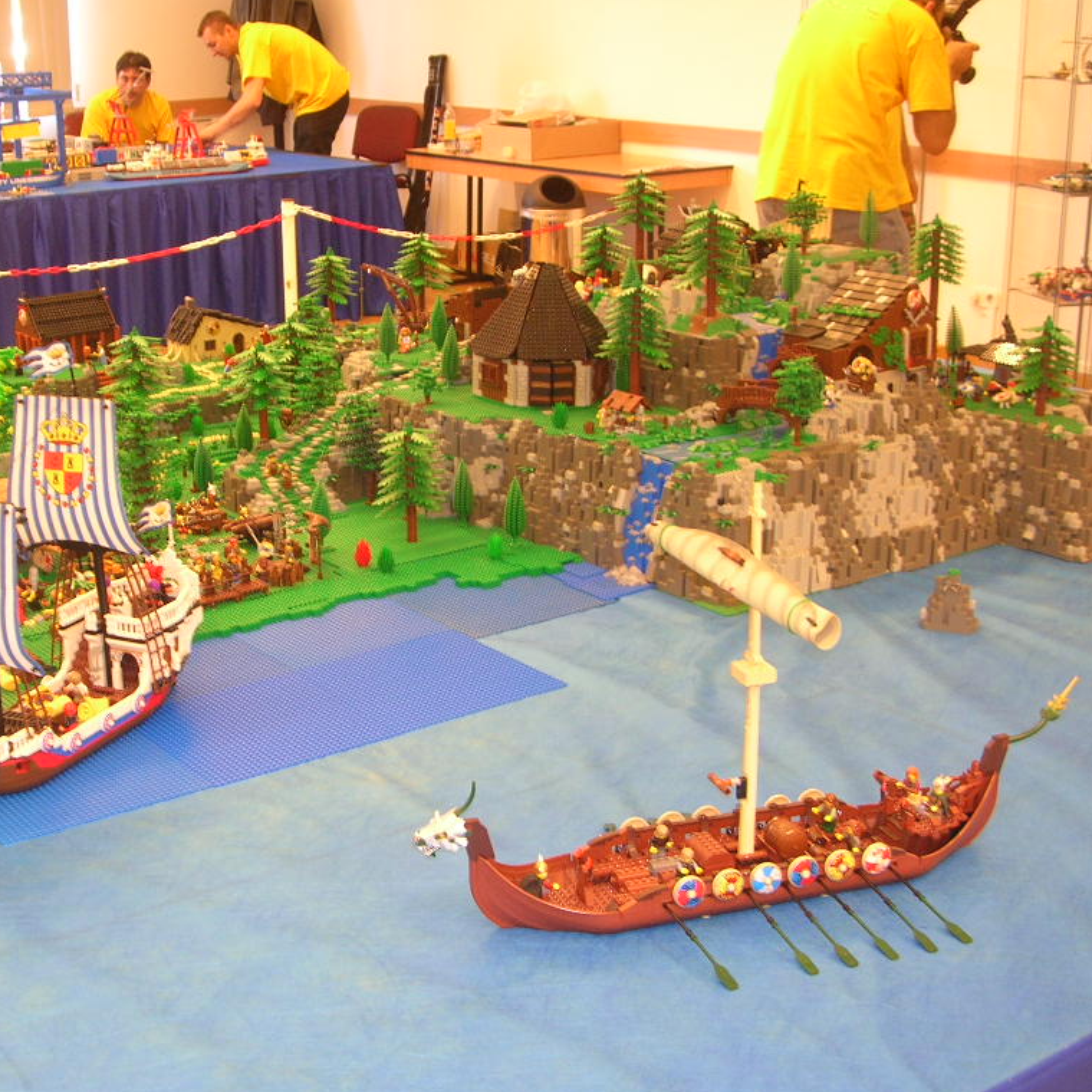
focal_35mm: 50
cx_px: 432
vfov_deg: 34.0
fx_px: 1785
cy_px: 549
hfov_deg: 33.9
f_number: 3
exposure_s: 1/5.6
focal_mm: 7.1
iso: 65
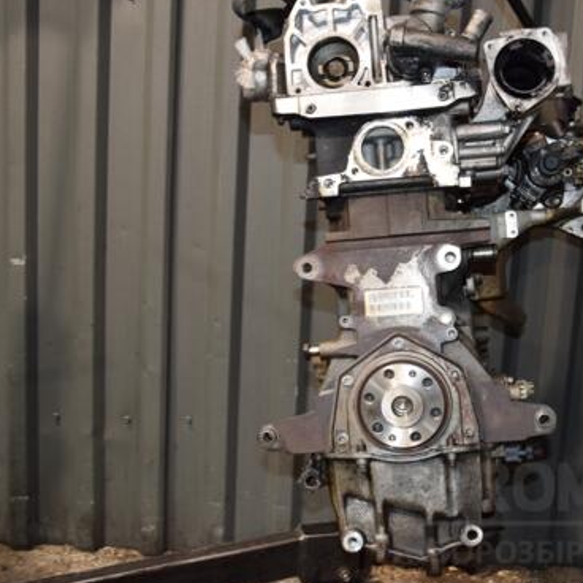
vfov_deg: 38.6
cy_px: 276
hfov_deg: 38.4
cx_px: 363
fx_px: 833
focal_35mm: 44
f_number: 5
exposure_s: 1/60
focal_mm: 21
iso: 800
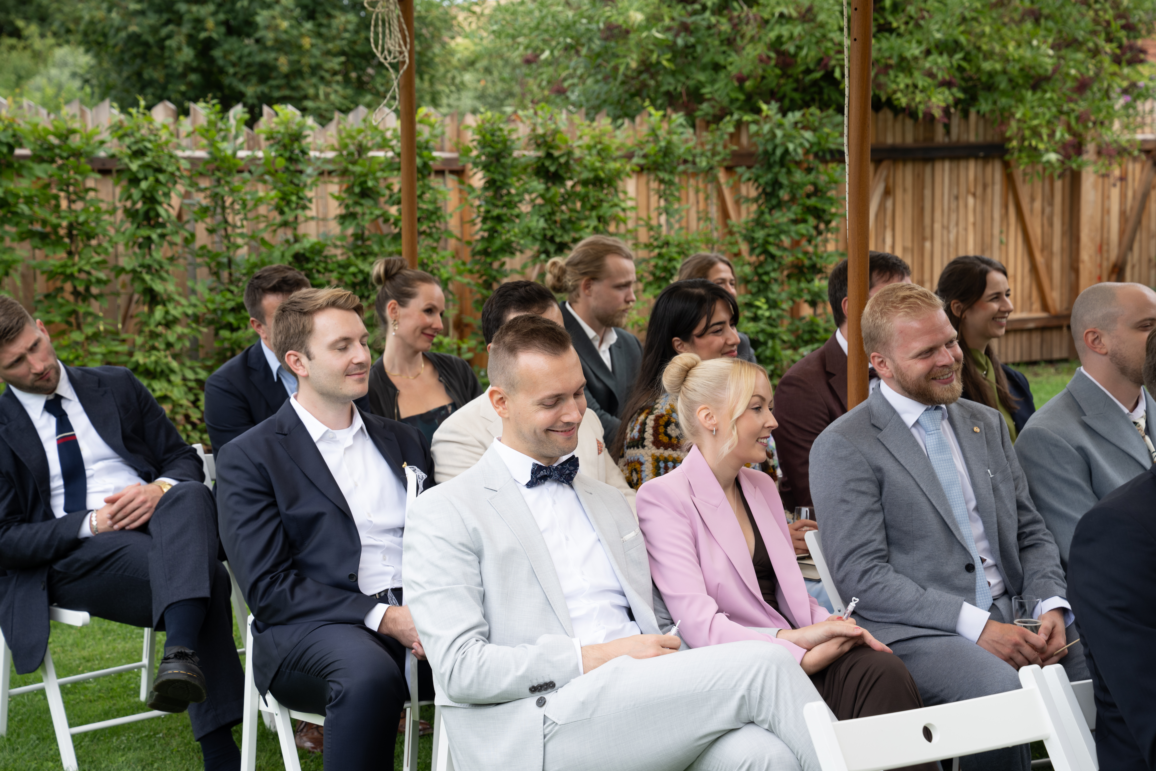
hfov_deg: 28.8
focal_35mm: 70
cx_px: 578
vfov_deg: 19.5
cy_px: 386
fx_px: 2248
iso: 160
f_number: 6.3
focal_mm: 70
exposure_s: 1/160
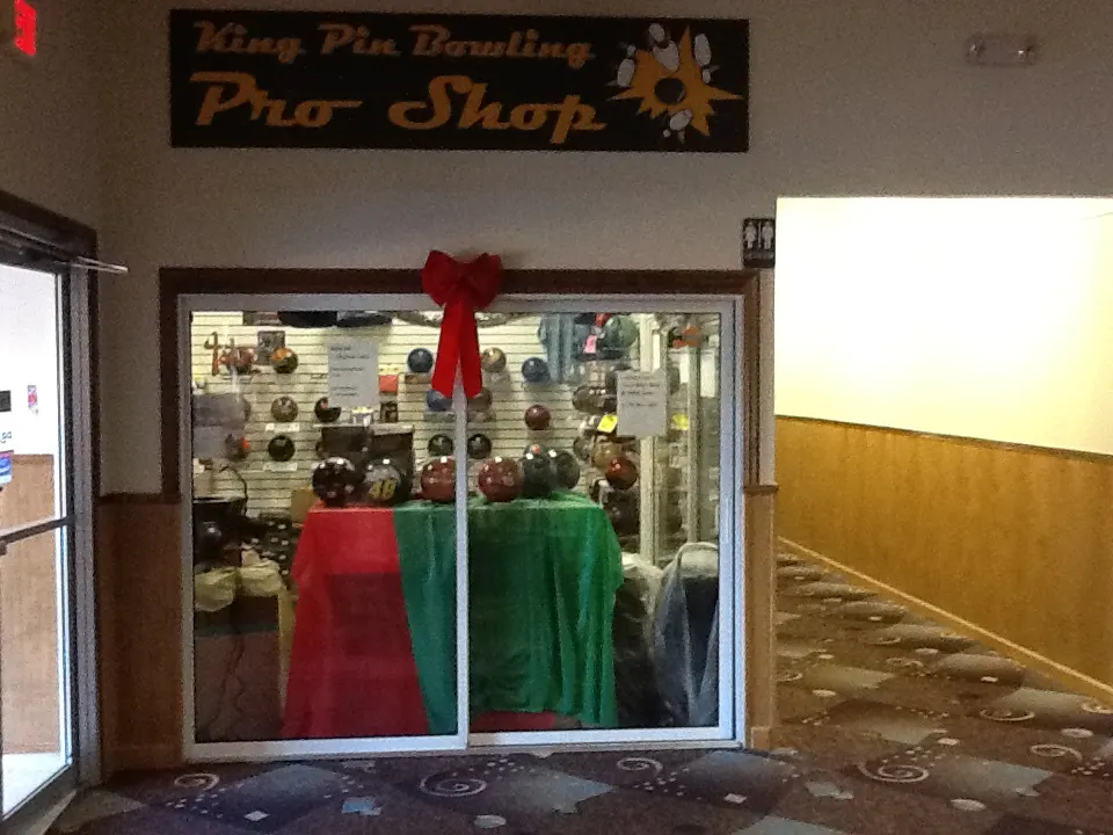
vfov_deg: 44.2
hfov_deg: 56.8
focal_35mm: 32
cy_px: 418
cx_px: 556
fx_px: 1029
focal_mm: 2.03
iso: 400
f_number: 2.4
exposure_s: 1/30
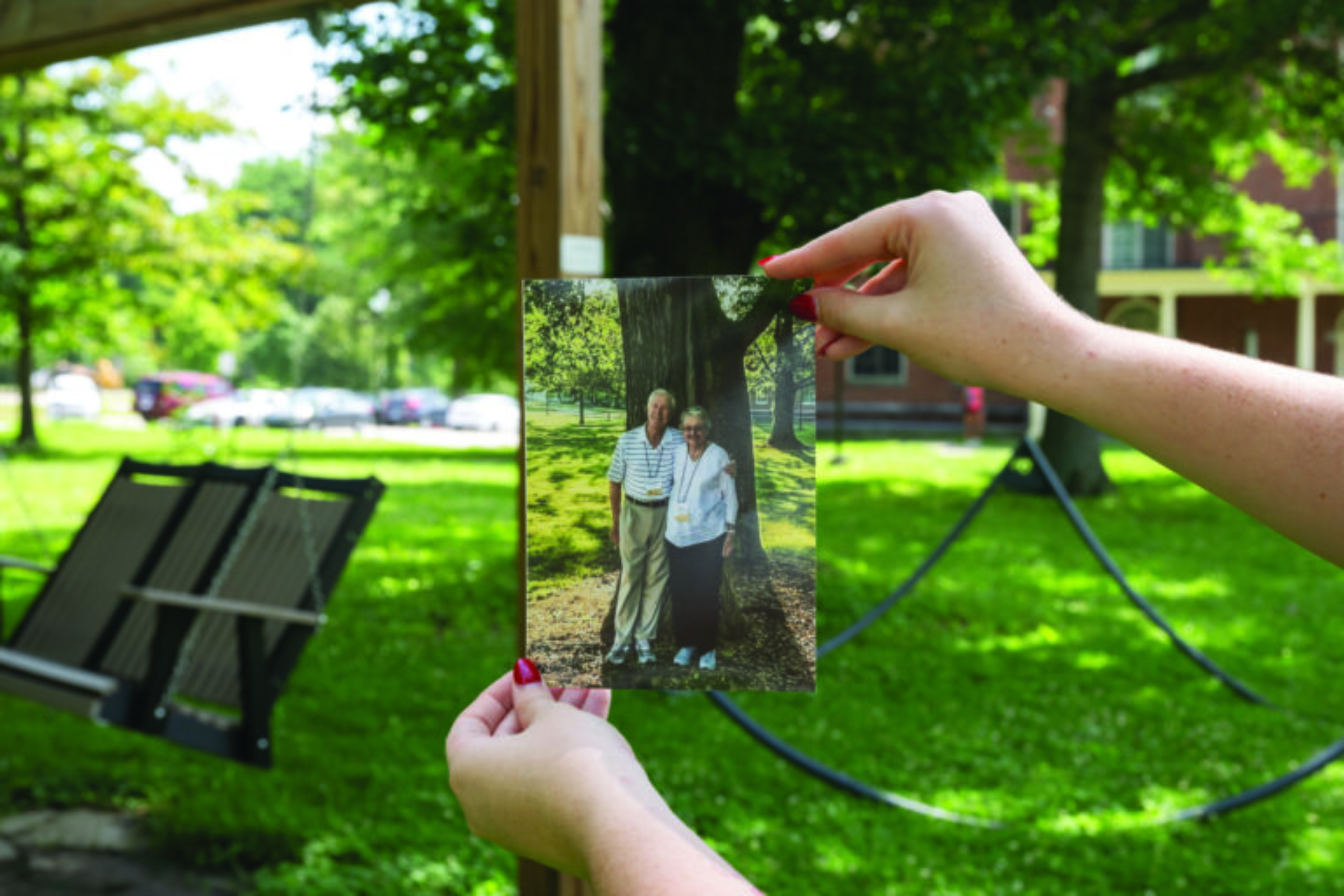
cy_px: 448
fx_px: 1717
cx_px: 672
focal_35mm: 46
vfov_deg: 29.2
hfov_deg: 42.7
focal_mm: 46
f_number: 9
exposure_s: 1/125
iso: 400
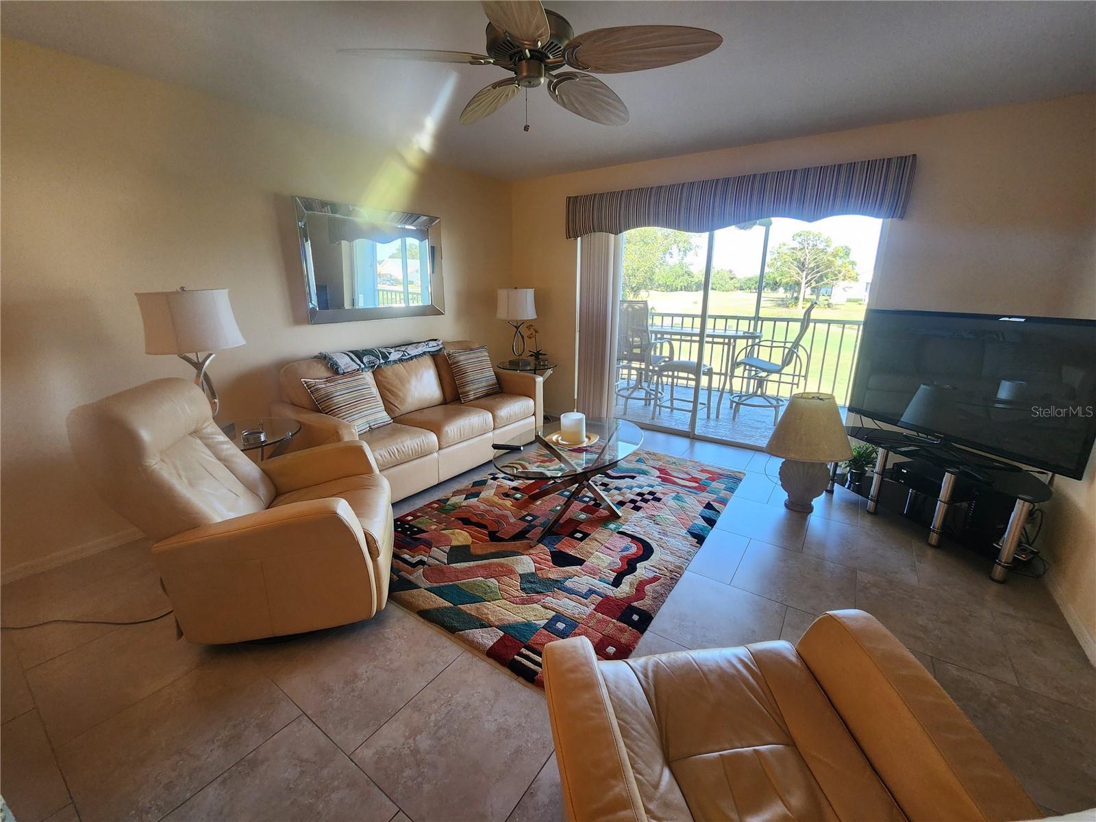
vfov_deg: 89.9
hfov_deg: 106.2
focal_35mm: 13
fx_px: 412
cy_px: 411
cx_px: 548
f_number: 2.2
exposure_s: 1/60
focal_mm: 2.2
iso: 160
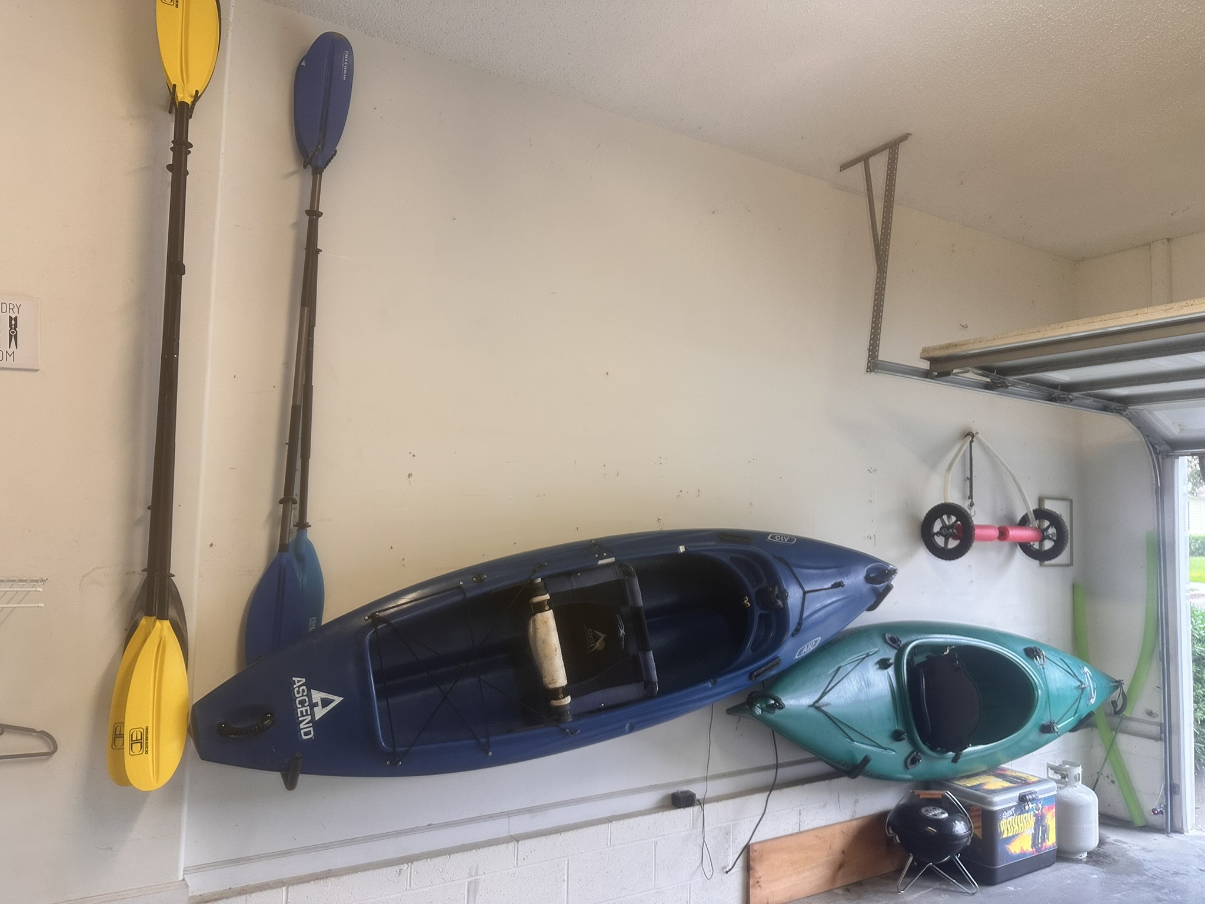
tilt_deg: +4.1
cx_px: 602
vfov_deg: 56.8
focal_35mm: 24
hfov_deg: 71.6
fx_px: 835
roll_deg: -1.1
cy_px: 452
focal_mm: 6.86
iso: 125
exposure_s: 1/120
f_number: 1.78
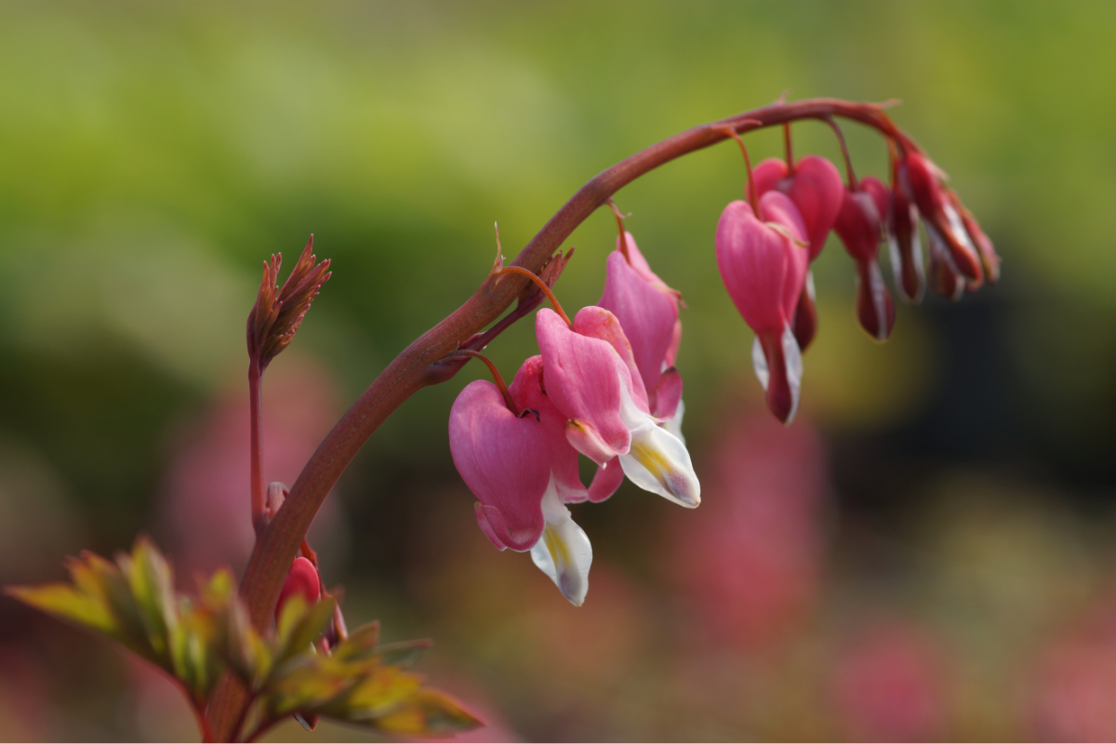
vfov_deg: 9.1
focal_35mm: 150
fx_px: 4650
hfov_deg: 13.7
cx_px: 558
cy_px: 372
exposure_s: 1/320
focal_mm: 100
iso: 100
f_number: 4.5
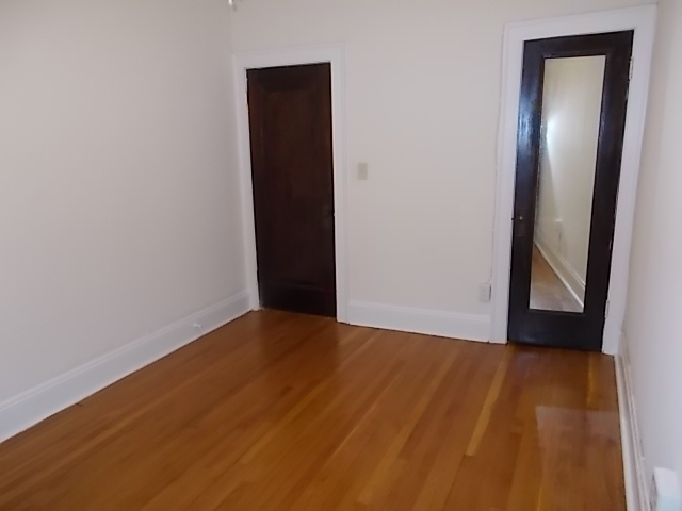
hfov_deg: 67.3
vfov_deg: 53.1
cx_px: 341
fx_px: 512
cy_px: 256
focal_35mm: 26
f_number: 3.2
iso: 200
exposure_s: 1/25
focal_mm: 4.6
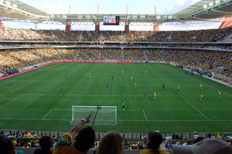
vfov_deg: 43.5
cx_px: 116
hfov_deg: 62.0
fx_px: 193
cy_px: 77
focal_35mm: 30
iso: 220
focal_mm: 20
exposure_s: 1/125
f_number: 5.6
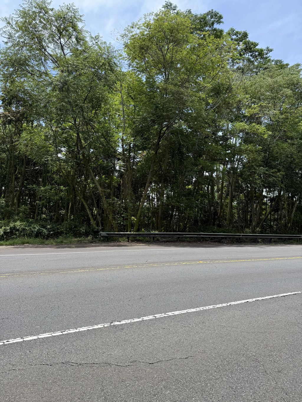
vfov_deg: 71.6
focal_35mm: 24
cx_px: 151
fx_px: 279
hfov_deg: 56.8
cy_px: 201
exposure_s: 1/2370
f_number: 1.78
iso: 80
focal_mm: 6.76
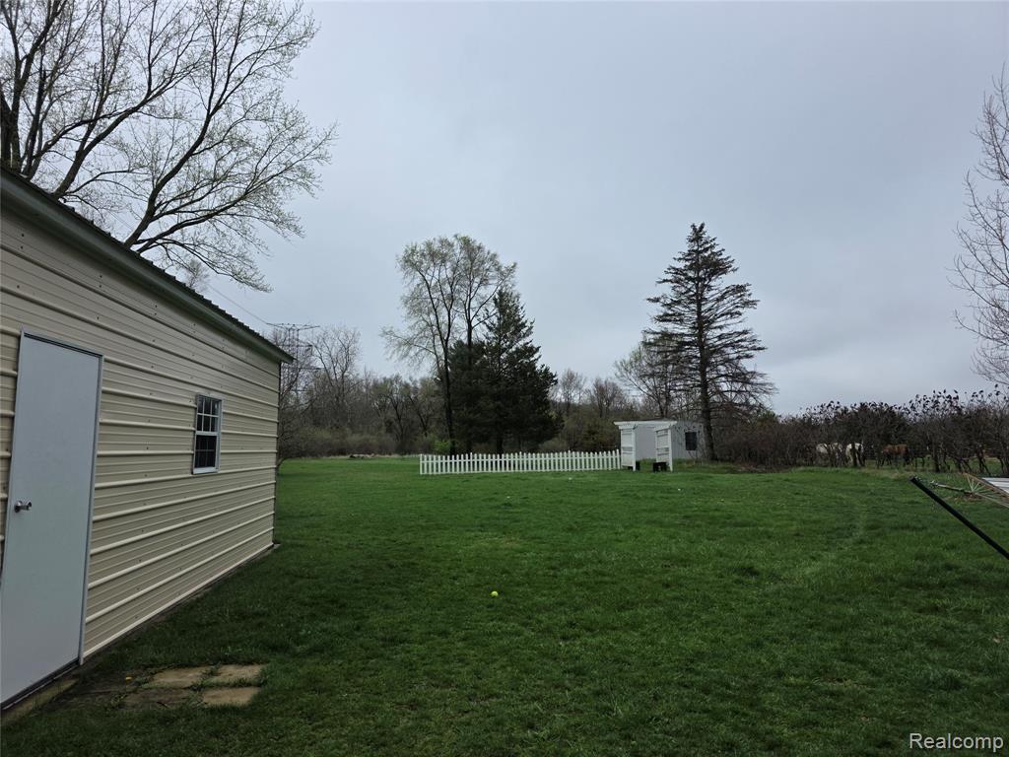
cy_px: 378
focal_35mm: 23
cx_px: 504
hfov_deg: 73.9
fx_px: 670
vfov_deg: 58.9
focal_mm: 6.3
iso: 80
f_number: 1.7
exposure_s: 1/6809
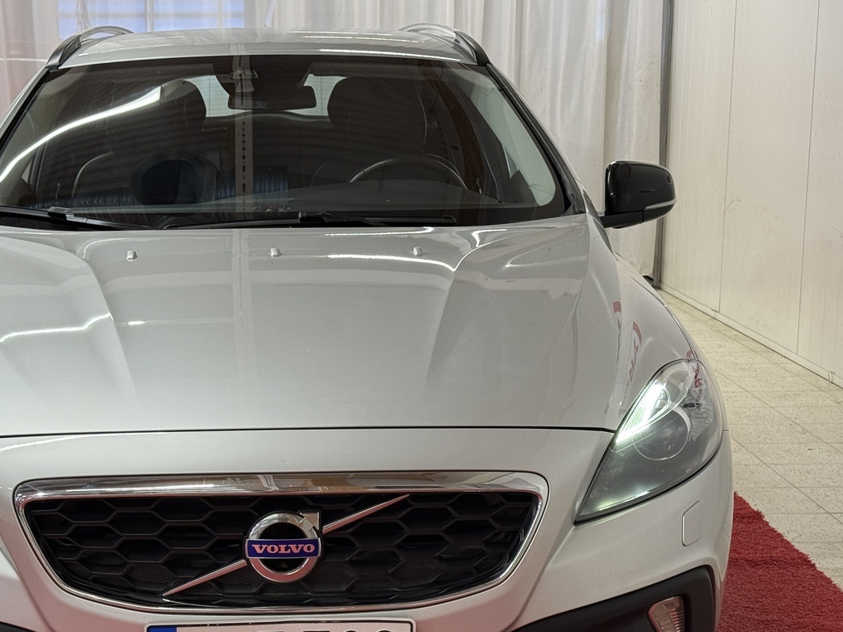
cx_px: 297
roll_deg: +0.4
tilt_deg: -11.6
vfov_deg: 21.5
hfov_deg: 28.4
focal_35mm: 68
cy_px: 411
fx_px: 1656
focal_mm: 6.76
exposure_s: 1/106
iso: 100
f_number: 1.78
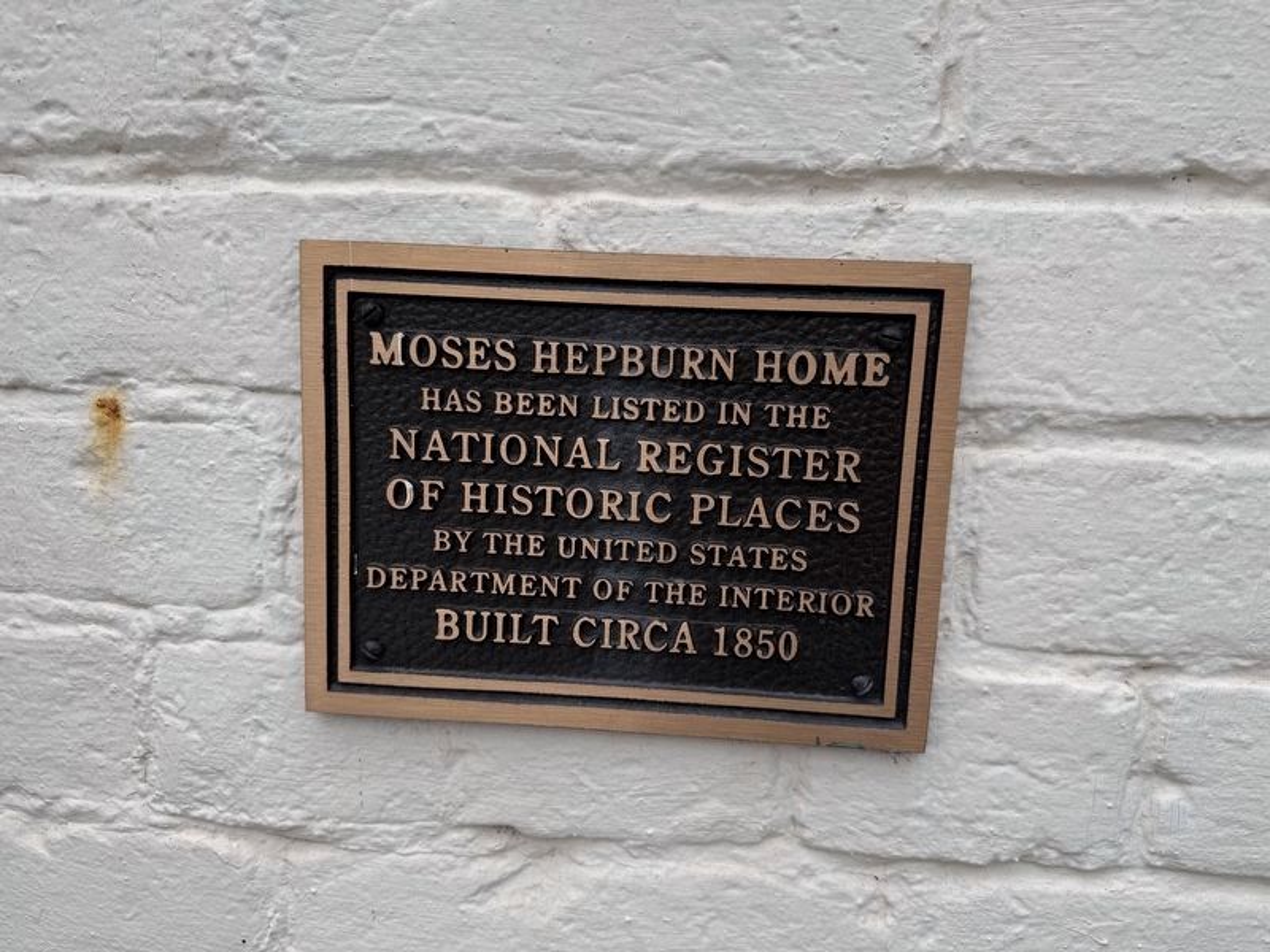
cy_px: 476
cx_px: 635
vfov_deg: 56.8
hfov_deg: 71.6
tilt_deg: -8.7
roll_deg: -1.7
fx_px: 881
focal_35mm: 24
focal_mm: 6.76
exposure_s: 1/467
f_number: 1.78
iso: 80
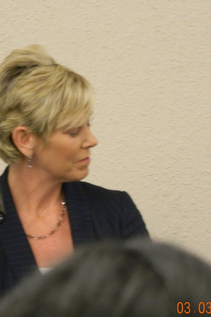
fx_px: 5380
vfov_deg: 3.4
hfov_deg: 2.2
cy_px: 168
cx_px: 42
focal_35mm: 612
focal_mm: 71.2
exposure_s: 1/2.5
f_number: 5.7
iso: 400
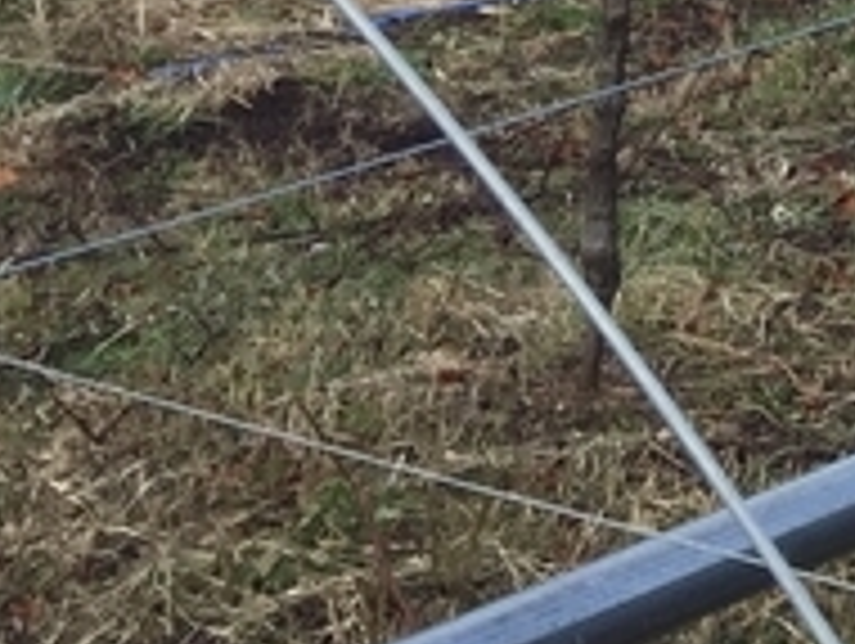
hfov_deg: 11.1
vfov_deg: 9.0
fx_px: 3858
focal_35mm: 156
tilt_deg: -3.0
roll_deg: -1.5
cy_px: -612
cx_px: 1872
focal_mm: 4.15
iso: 32
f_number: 2.2
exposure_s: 1/434
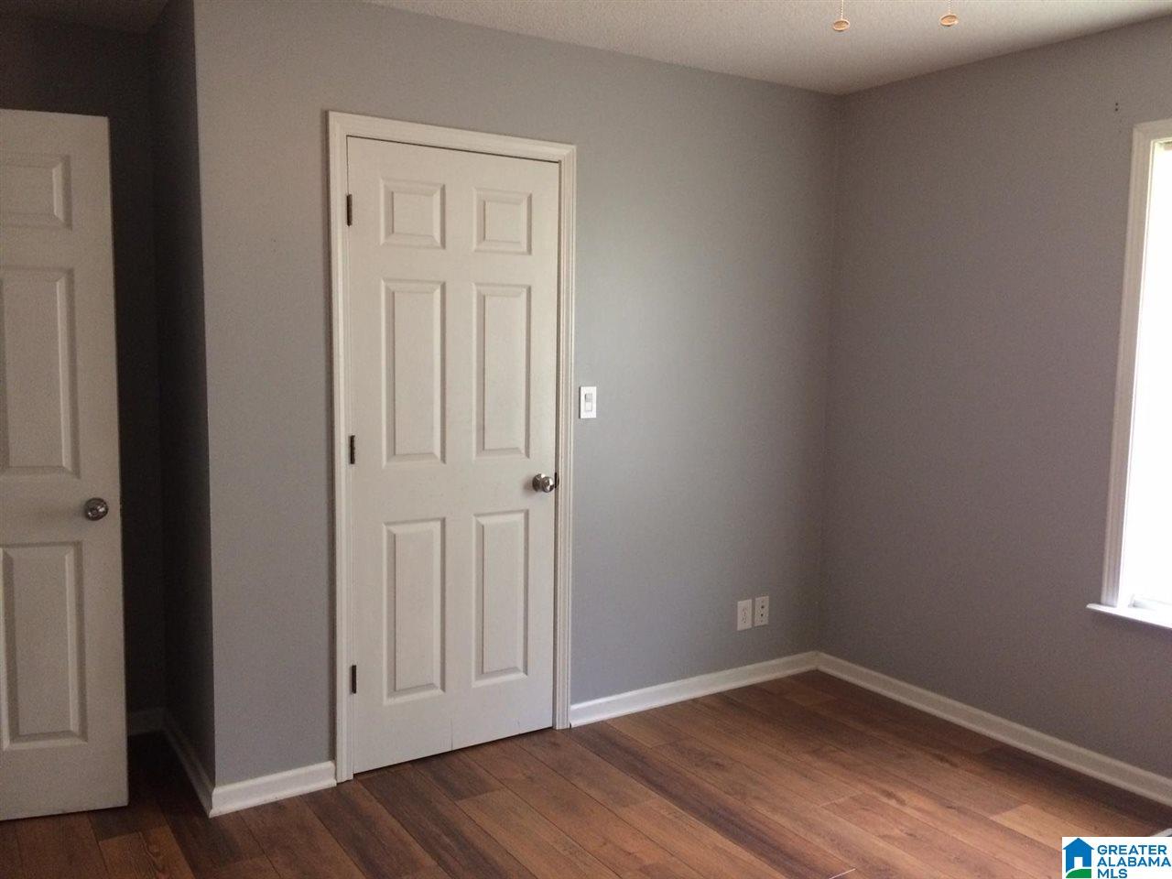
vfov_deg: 48.2
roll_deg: +0.2
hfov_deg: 61.7
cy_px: 440
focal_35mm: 29
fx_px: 982
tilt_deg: -6.6
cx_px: 586
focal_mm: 4.15
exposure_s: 1/30
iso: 250
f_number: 2.2
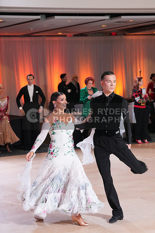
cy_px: 116
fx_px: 652
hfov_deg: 13.6
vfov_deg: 20.2
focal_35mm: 101
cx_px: 78
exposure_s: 1/200
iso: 1600
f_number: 5.6
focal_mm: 101
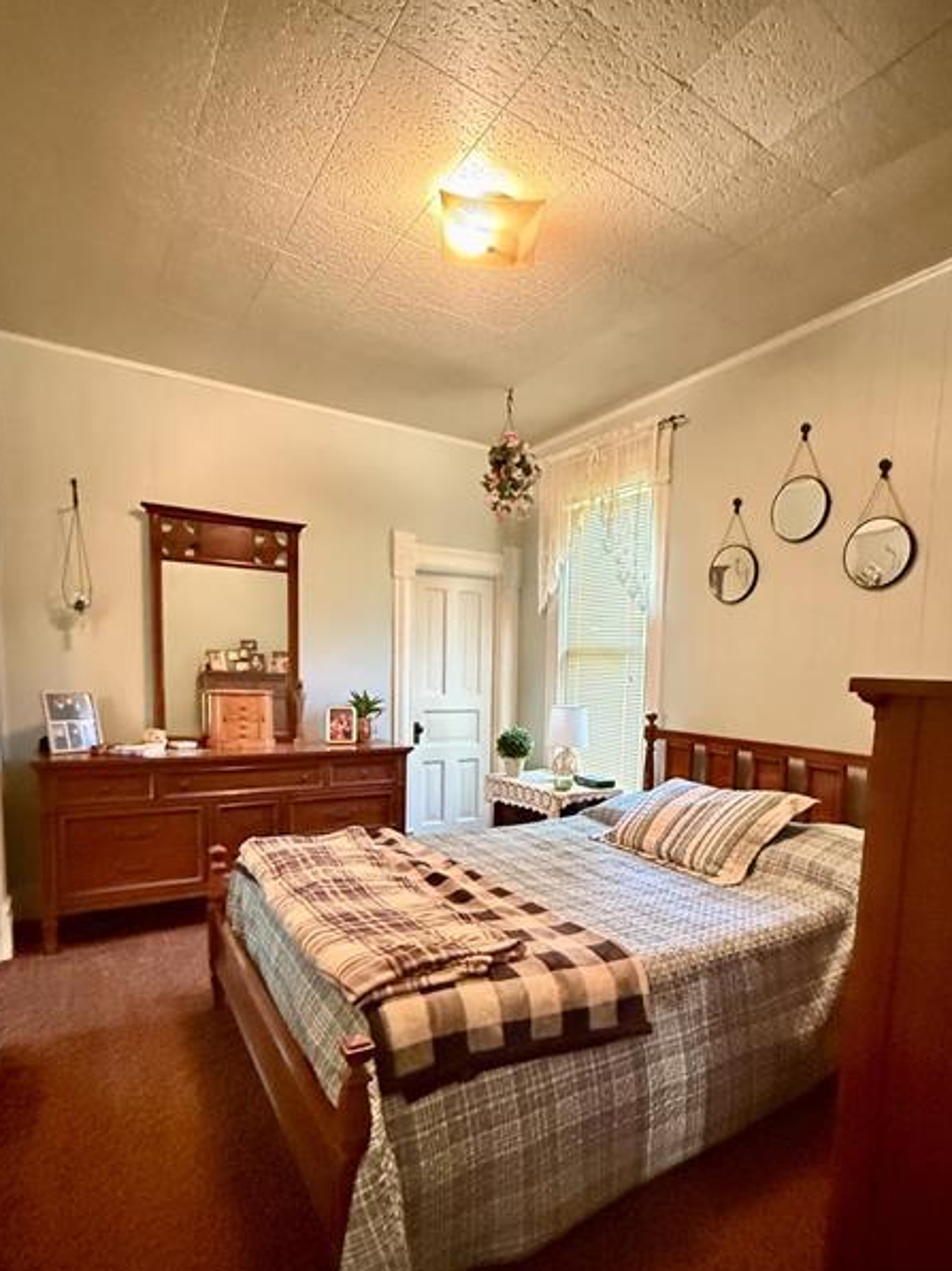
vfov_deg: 87.1
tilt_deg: -5.9
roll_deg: -3.0
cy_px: 739
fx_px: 661
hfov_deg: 71.4
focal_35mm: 18
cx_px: 516
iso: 2500
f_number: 2.2
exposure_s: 1/24
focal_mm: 2.22
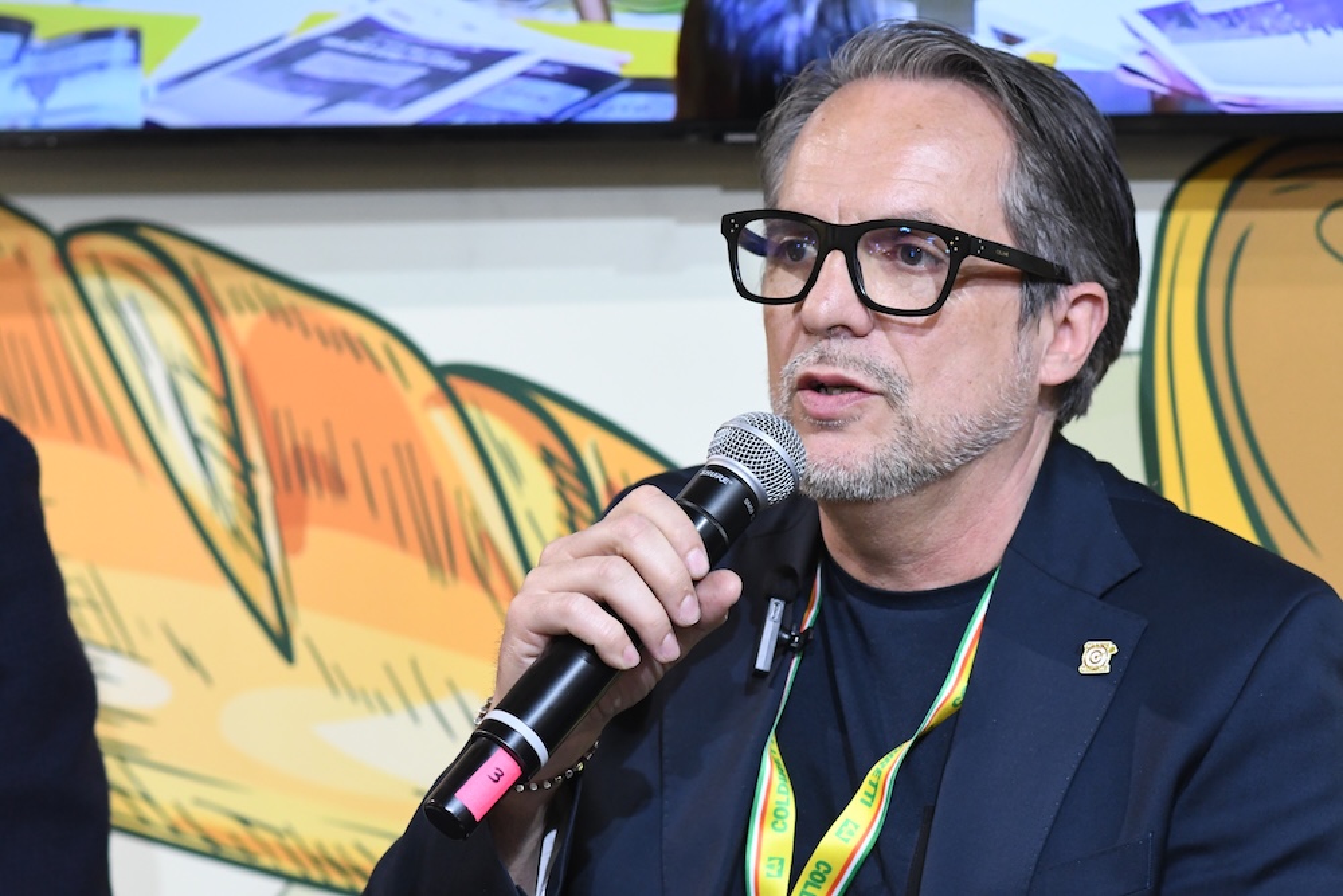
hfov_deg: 16.1
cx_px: 672
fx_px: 4757
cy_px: 448
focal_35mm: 128
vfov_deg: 10.8
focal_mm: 85
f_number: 4
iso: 3200
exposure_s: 1/500
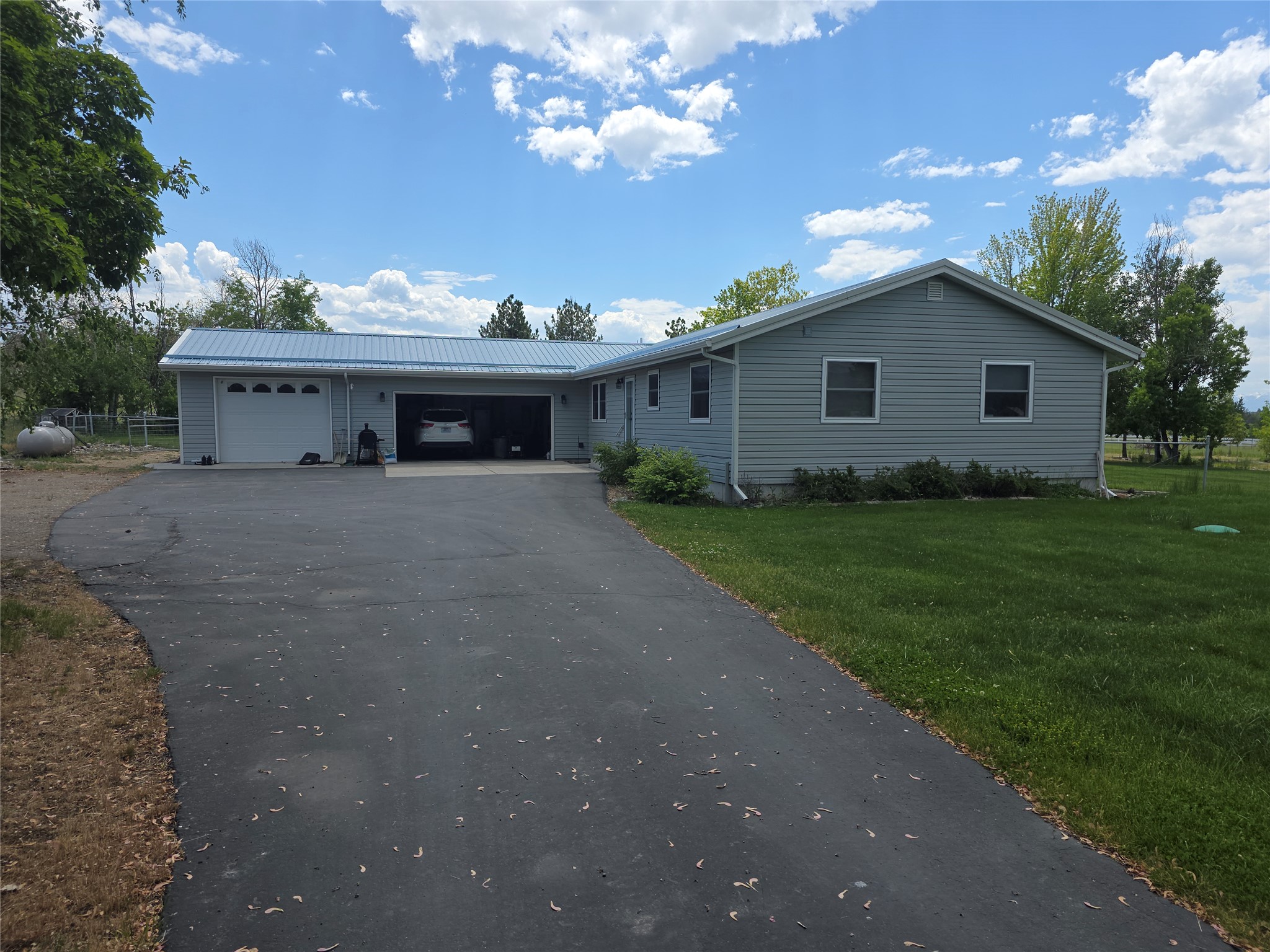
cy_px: 476
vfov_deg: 58.9
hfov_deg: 73.9
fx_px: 844
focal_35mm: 23
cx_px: 635
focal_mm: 6.3
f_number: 1.7
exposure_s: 1/827
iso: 12
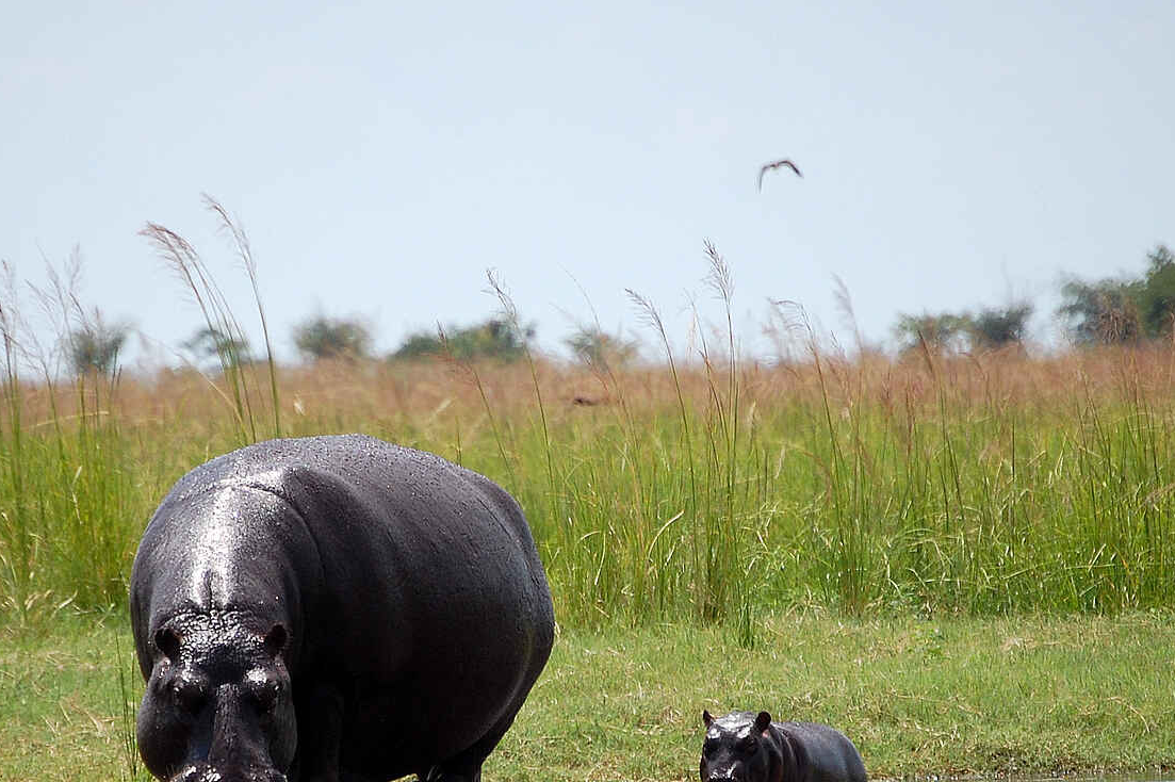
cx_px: 497
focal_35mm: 522
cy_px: 678
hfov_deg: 4.0
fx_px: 17027
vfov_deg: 2.6
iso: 400
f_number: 5.6
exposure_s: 1/1600
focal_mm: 200
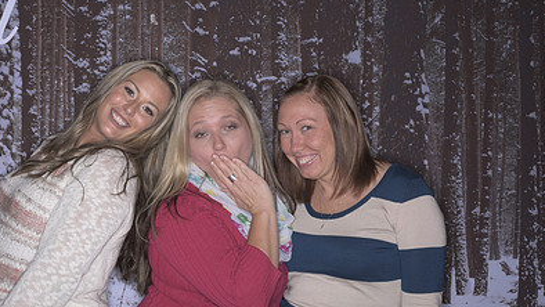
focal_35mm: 54
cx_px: 151
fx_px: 781
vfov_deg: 22.1
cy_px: 210
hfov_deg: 37.7
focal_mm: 35
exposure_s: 1/250
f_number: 11
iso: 64
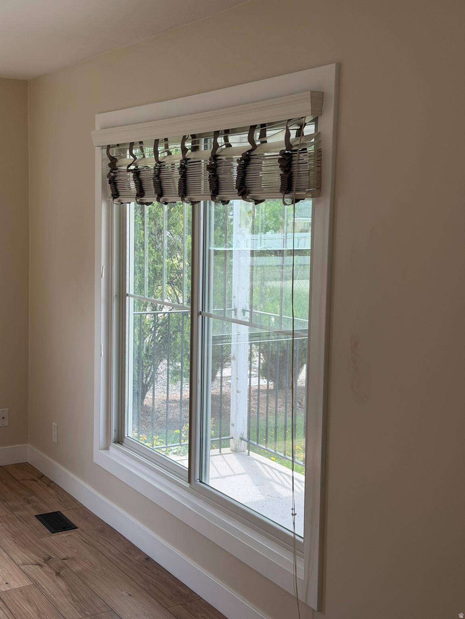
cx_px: 232
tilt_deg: -4.5
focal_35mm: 48
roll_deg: -1.0
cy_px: 310
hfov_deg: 30.3
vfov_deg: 39.7
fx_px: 860
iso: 50
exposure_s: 1/216
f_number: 1.78
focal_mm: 6.76
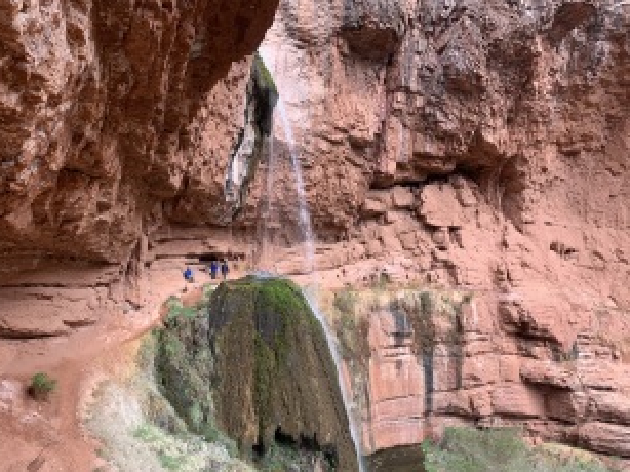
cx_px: 296
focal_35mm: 31
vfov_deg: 45.4
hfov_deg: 58.3
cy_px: 244
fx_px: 564
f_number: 1.8
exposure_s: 1/155
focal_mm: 4.25
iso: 25
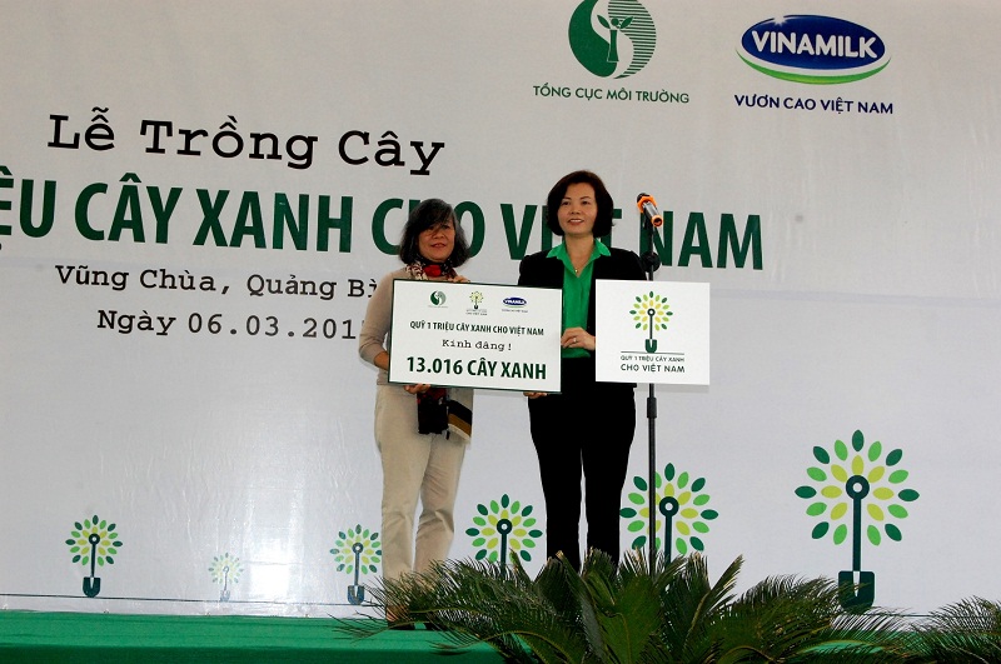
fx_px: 1874
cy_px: 332
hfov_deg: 29.9
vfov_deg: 20.1
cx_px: 500
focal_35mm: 68
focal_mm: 45
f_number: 10
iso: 1600
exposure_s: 1/500
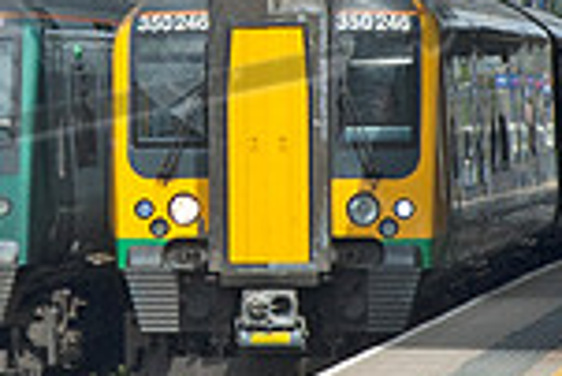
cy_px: -192
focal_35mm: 322
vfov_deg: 4.3
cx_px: -82
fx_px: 5032
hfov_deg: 6.4
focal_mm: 56
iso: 200
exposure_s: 1/500
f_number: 5.6
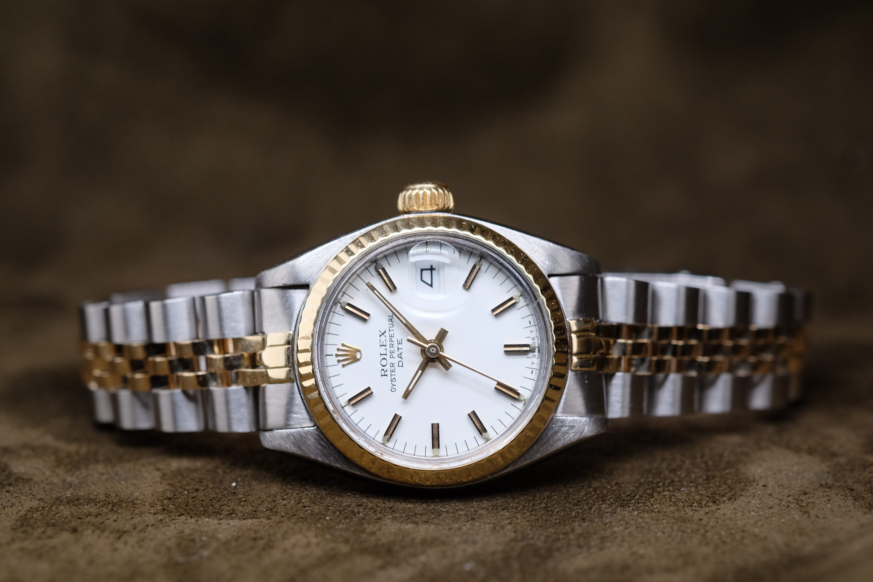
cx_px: 436
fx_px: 2182
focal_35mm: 90
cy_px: 291
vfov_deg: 15.2
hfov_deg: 22.6
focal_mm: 60
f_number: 5.6
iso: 800
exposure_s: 1/56
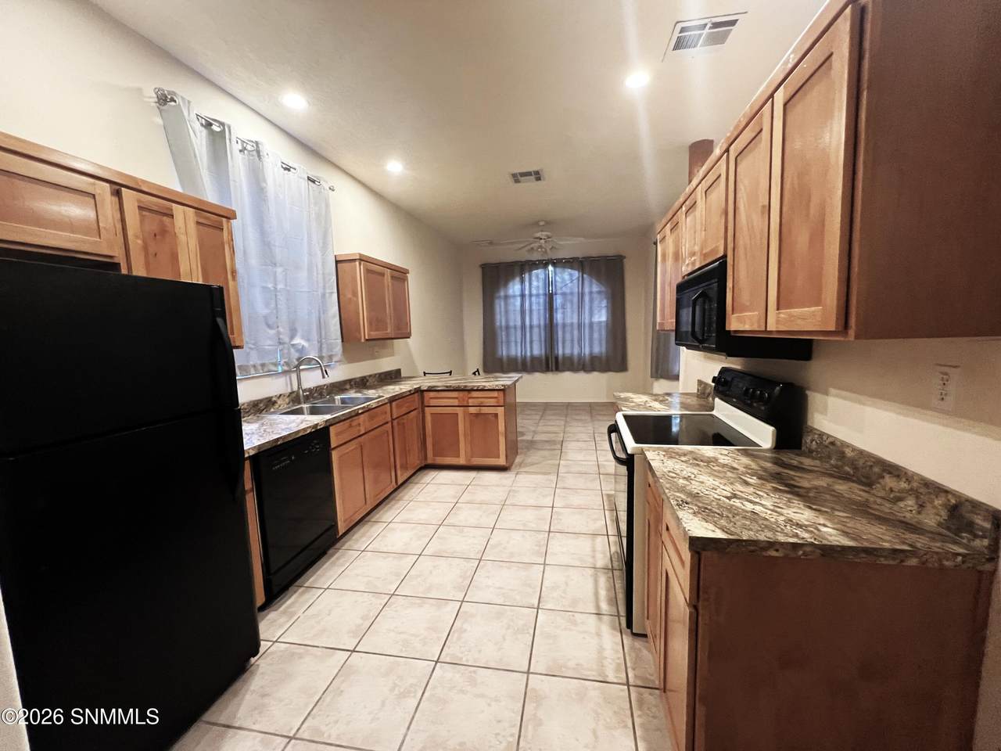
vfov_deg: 89.9
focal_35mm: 13
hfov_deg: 106.2
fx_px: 376
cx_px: 500
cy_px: 376
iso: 500
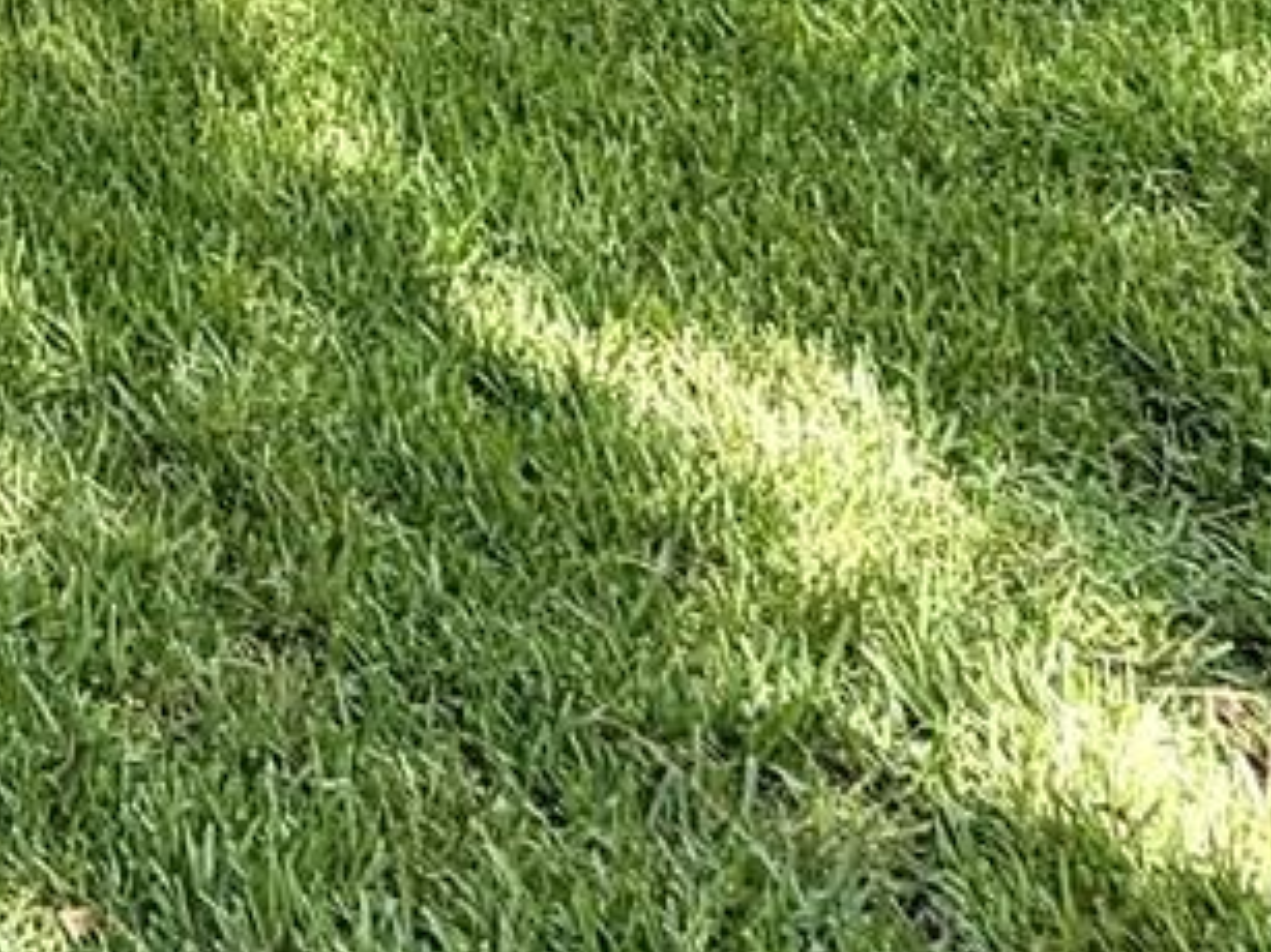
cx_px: -596
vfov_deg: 13.5
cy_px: -1449
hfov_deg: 22.3
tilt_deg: +1.8
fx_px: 2679
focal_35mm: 73
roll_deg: +1.0
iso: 32
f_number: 2.2
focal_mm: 2.22
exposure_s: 1/770
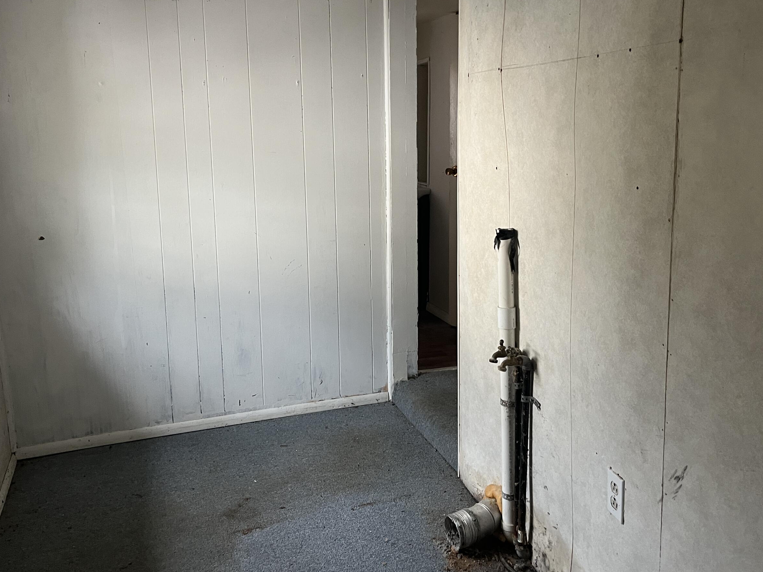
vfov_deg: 42.8
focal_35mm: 33
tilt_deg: -7.7
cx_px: 403
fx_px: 727
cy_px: 246
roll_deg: +0.3
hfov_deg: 55.3
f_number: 1.6
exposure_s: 1/60
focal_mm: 5.1
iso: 200
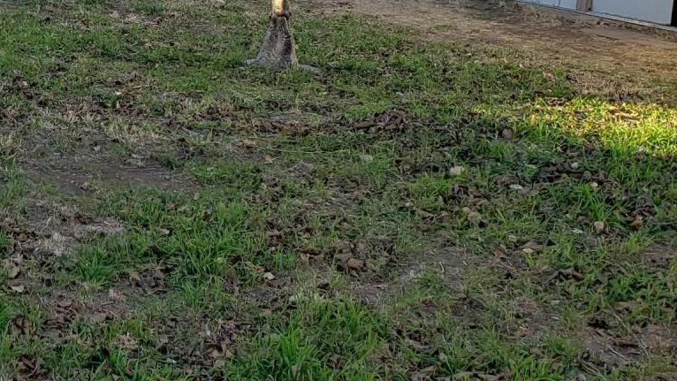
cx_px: 11
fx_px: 1328
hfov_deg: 27.1
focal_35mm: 74
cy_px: -30
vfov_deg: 15.9
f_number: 2.4
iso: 50
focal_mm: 4.3
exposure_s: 1/286
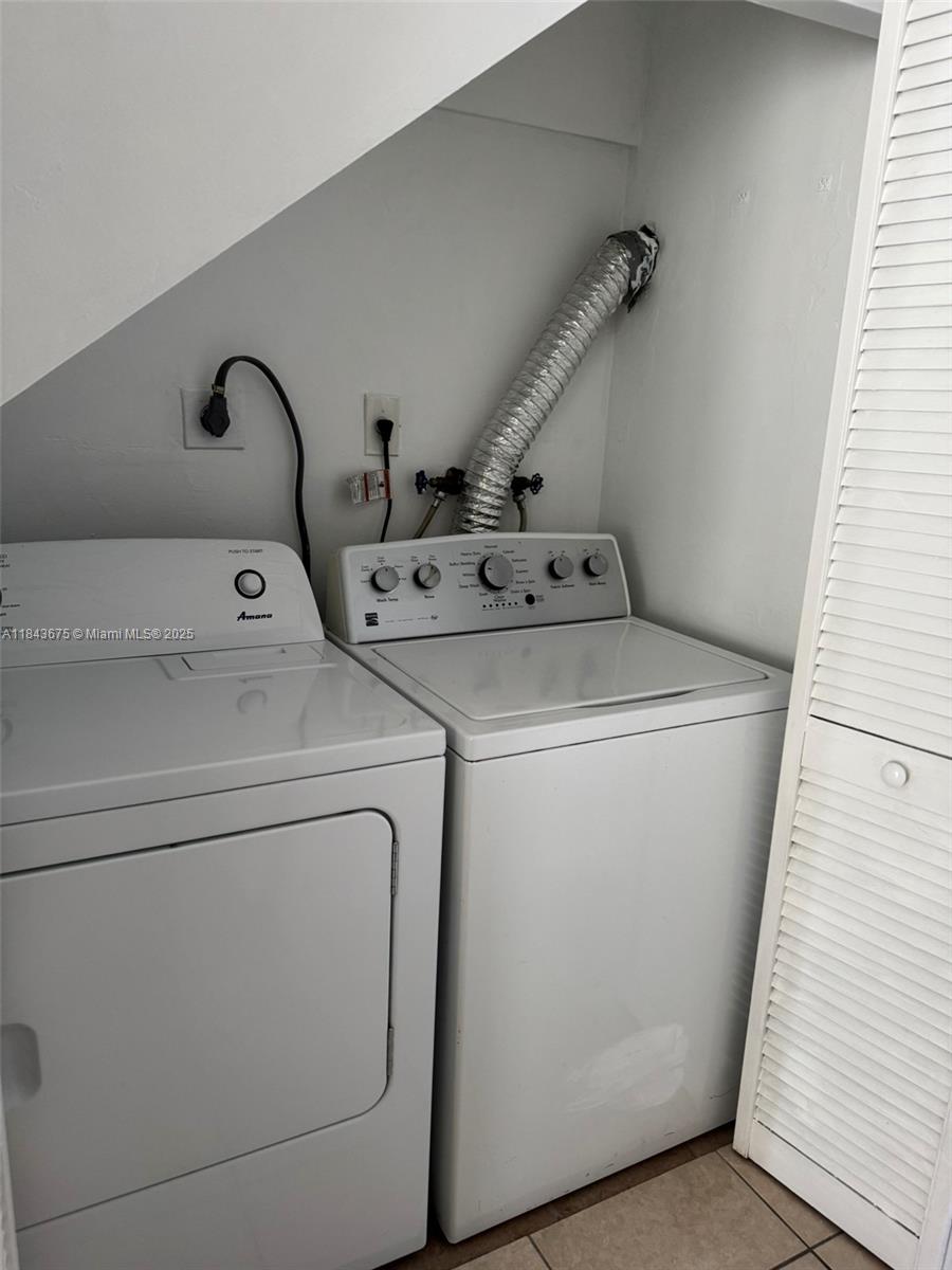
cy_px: 635
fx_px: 880
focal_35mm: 24
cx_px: 476
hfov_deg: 56.8
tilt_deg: -15.0
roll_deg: -2.0
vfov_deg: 71.6
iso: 250
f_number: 1.78
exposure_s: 1/60
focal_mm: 6.76
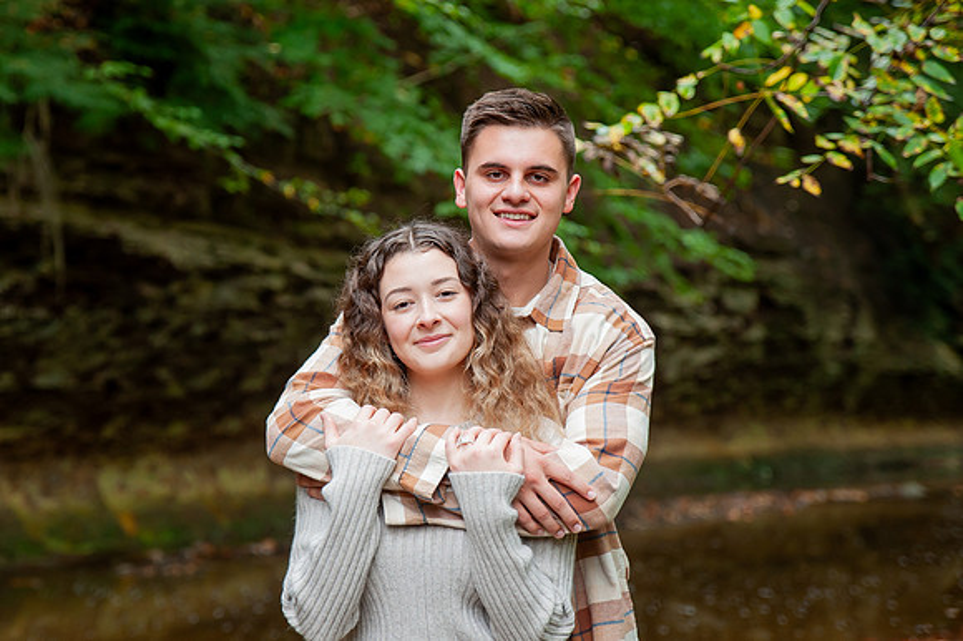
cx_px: 401
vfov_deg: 16.0
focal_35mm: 85
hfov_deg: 23.8
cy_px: 293
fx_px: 2282
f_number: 2.8
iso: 400
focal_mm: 65
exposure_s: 1/160
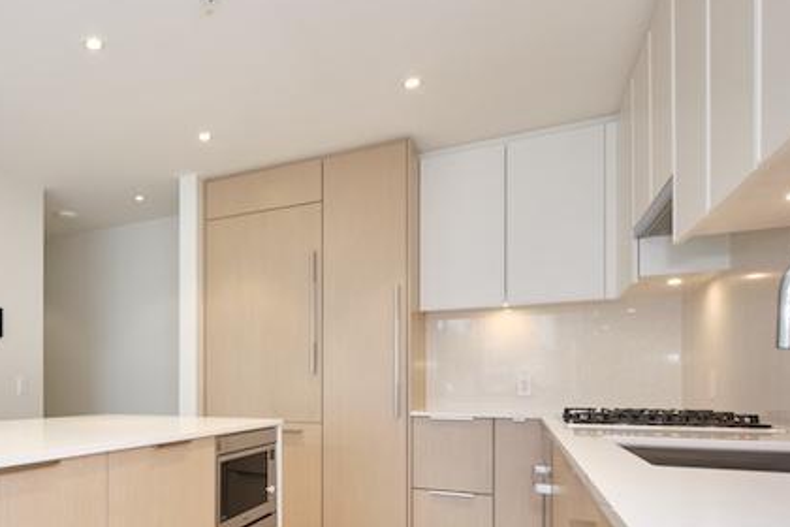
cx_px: 166
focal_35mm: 25
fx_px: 549
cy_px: 398
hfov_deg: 65.5
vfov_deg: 49.2
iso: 400
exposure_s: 1/15
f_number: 8
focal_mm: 10
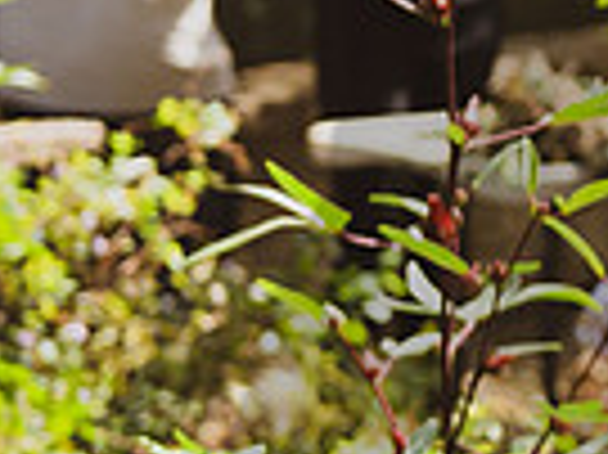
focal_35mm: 240
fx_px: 4212
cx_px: 1343
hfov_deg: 7.8
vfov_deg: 6.2
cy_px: 15
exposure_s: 1/320
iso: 200
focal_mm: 48
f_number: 3.5
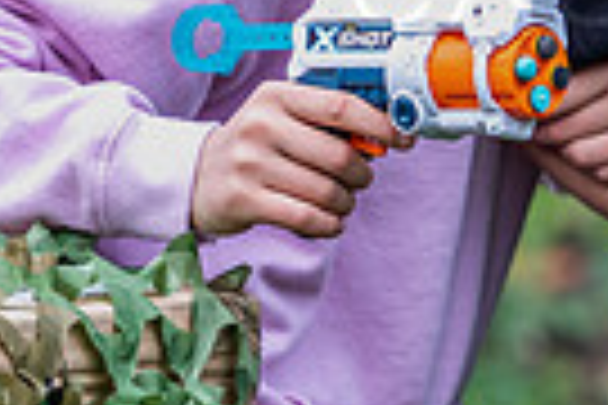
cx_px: 1197
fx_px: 14945
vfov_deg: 1.6
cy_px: 22
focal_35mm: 885
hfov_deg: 2.3
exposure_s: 1/125
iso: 100
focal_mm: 200
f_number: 2.8
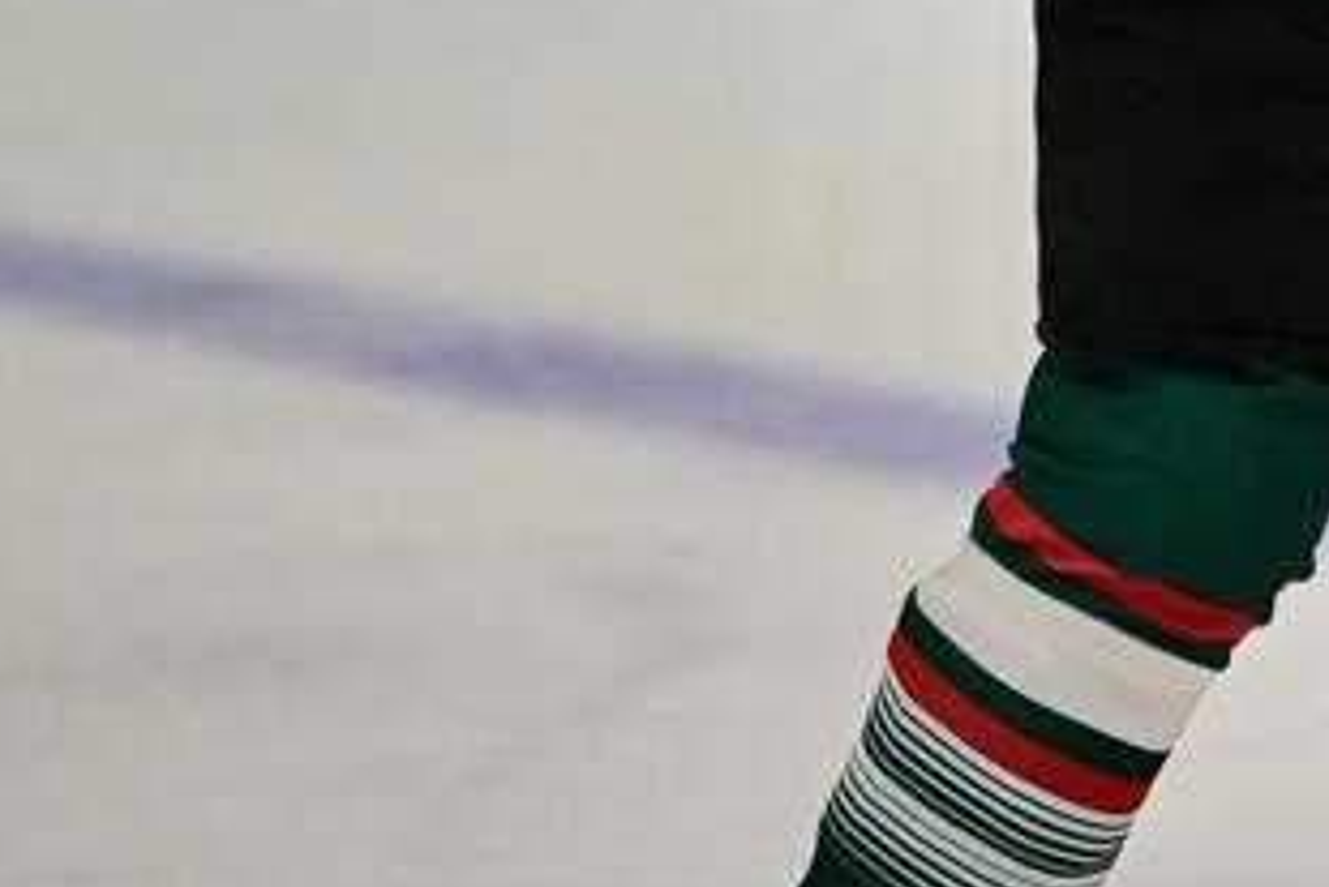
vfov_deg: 2.1
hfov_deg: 3.1
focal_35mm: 661
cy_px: -448
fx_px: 24412
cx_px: 1916
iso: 1000
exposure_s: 1/400
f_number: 2.8
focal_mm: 200
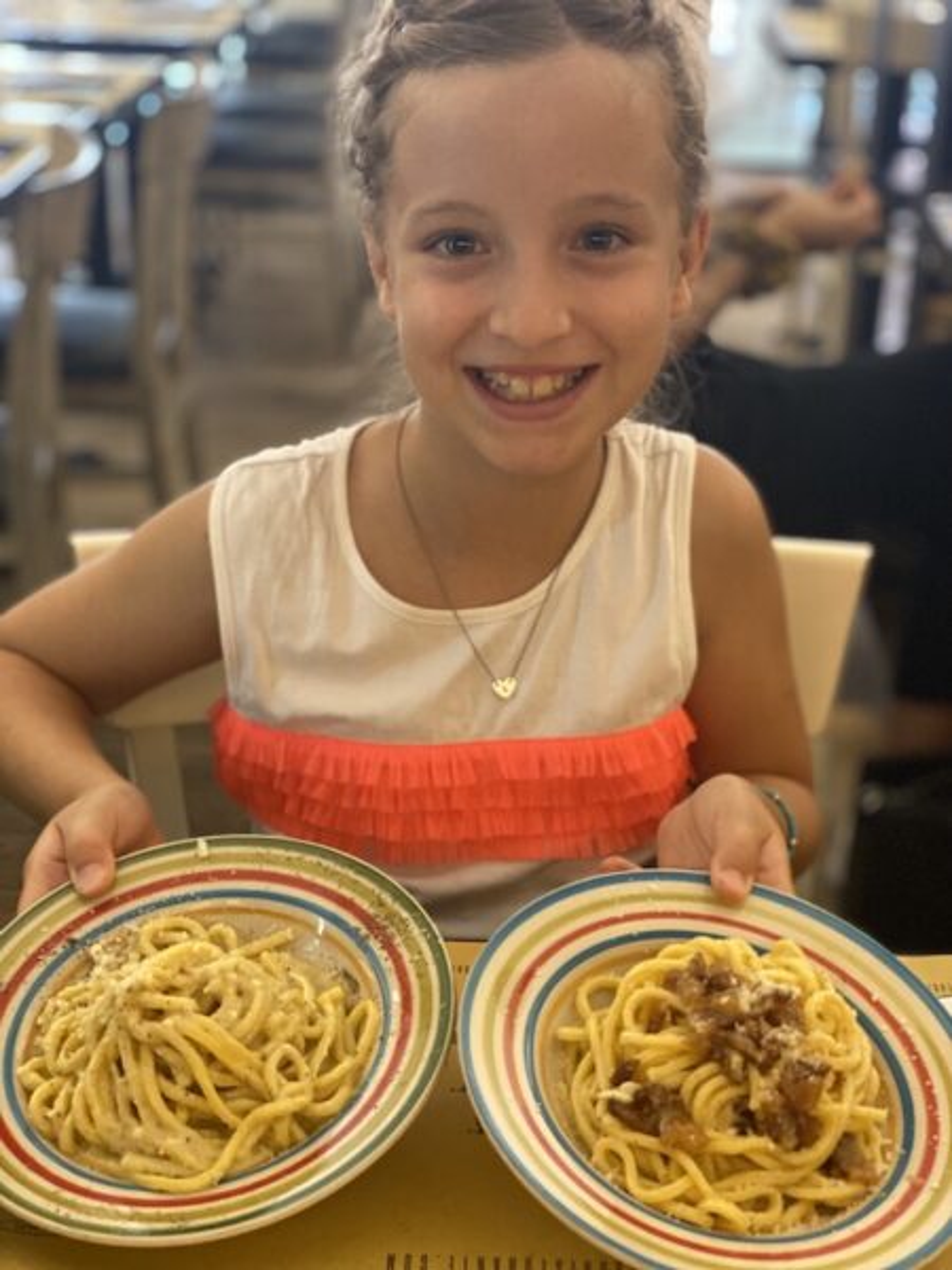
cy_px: 635
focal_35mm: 52
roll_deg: -1.4
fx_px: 1907
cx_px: 476
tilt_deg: -23.3
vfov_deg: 36.8
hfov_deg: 28.0
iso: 400
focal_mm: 6
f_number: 2
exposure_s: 1/33
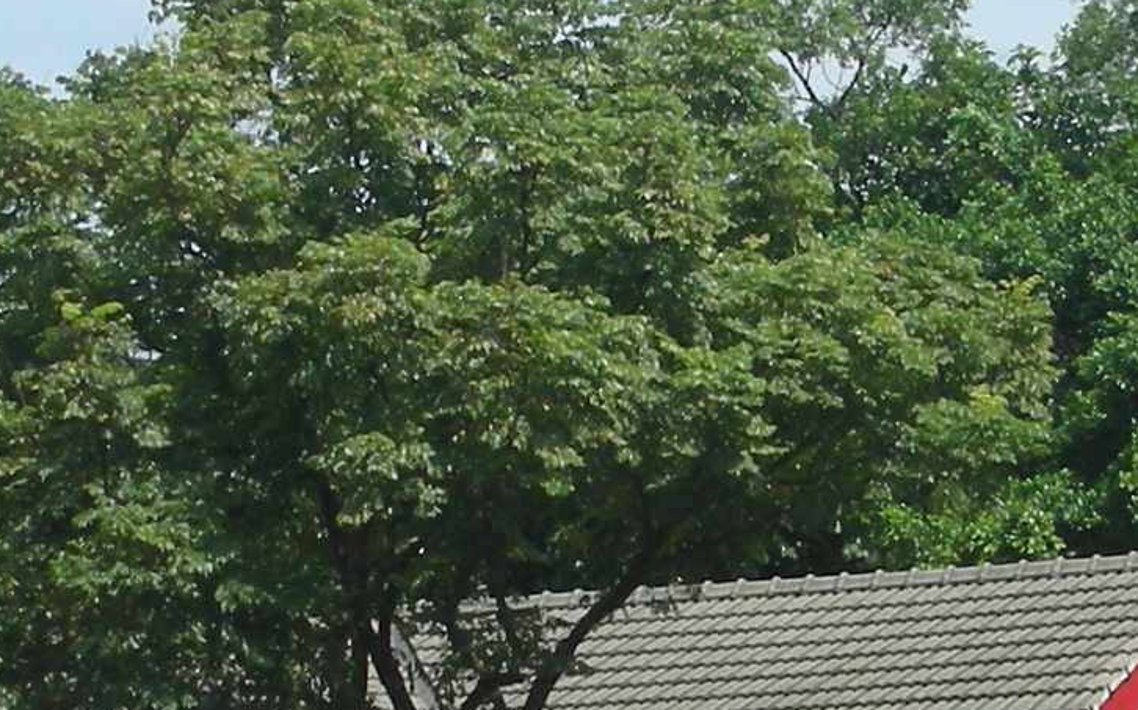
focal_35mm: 144
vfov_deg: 9.1
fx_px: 4464
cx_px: 818
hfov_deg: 14.5
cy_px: 558
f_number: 8.5
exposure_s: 1/99.1
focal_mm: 5.8
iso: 50
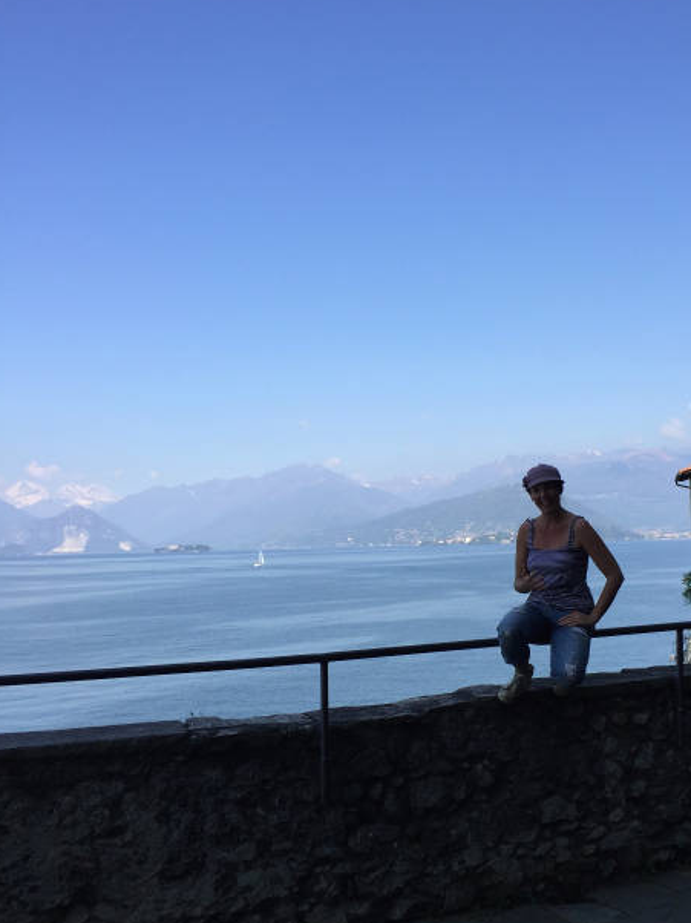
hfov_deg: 38.4
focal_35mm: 37
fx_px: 985
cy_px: 517
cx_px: 434
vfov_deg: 50.0
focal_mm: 4.15
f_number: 2.2
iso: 32
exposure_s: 1/1412
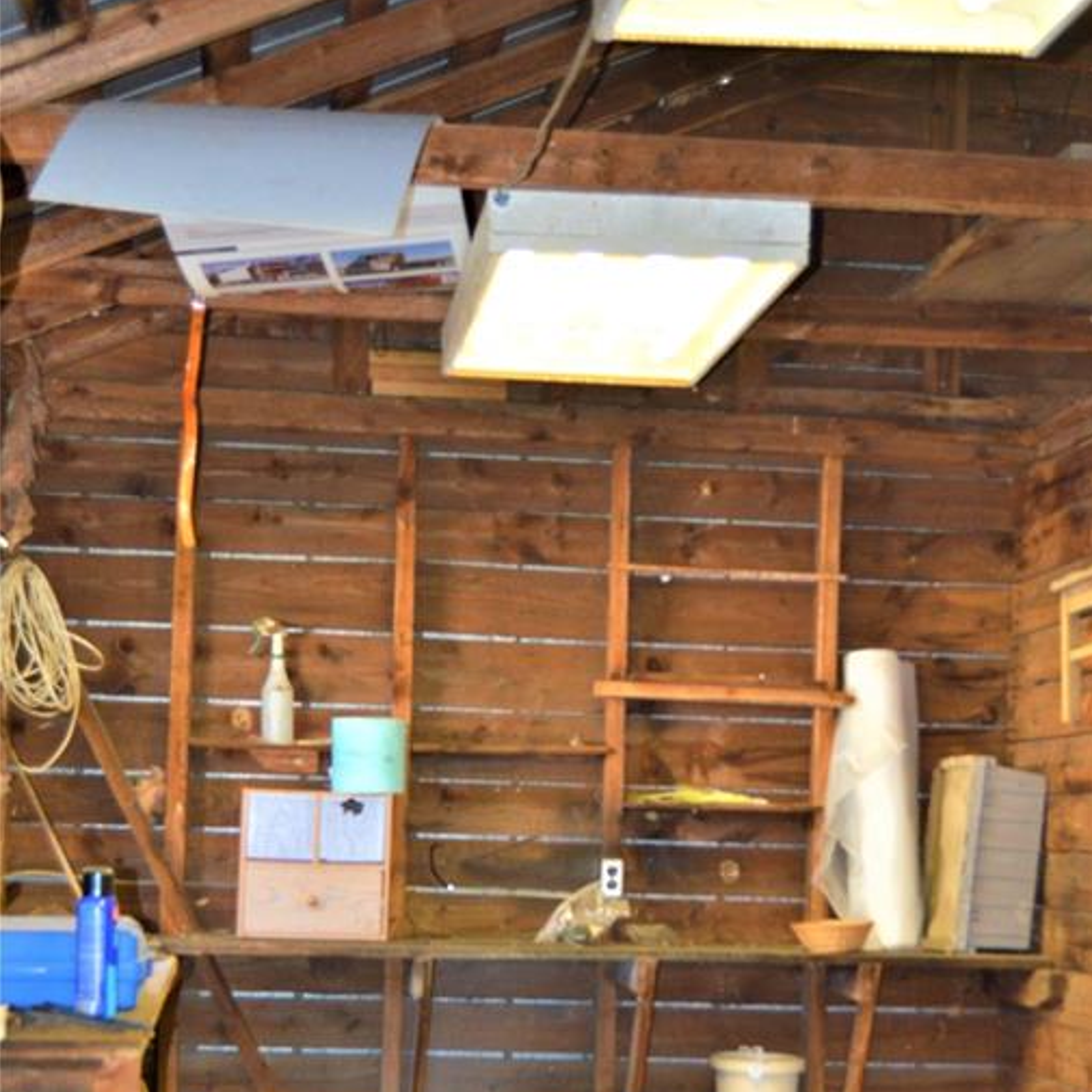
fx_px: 2213
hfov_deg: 27.7
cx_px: 549
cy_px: 807
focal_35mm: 62
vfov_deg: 27.4
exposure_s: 1/60
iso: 1000
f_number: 4.5
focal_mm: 32
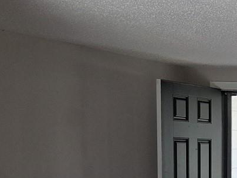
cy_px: 264
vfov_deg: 13.6
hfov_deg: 17.3
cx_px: 348
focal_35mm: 103
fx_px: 705
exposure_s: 1/100
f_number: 1.8
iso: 125
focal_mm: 3.98
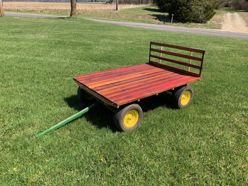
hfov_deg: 61.7
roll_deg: -0.6
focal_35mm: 29
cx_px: 124
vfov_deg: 48.2
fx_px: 208
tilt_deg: -23.3
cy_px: 93
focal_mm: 3
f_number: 1.8
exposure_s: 1/1055
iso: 16
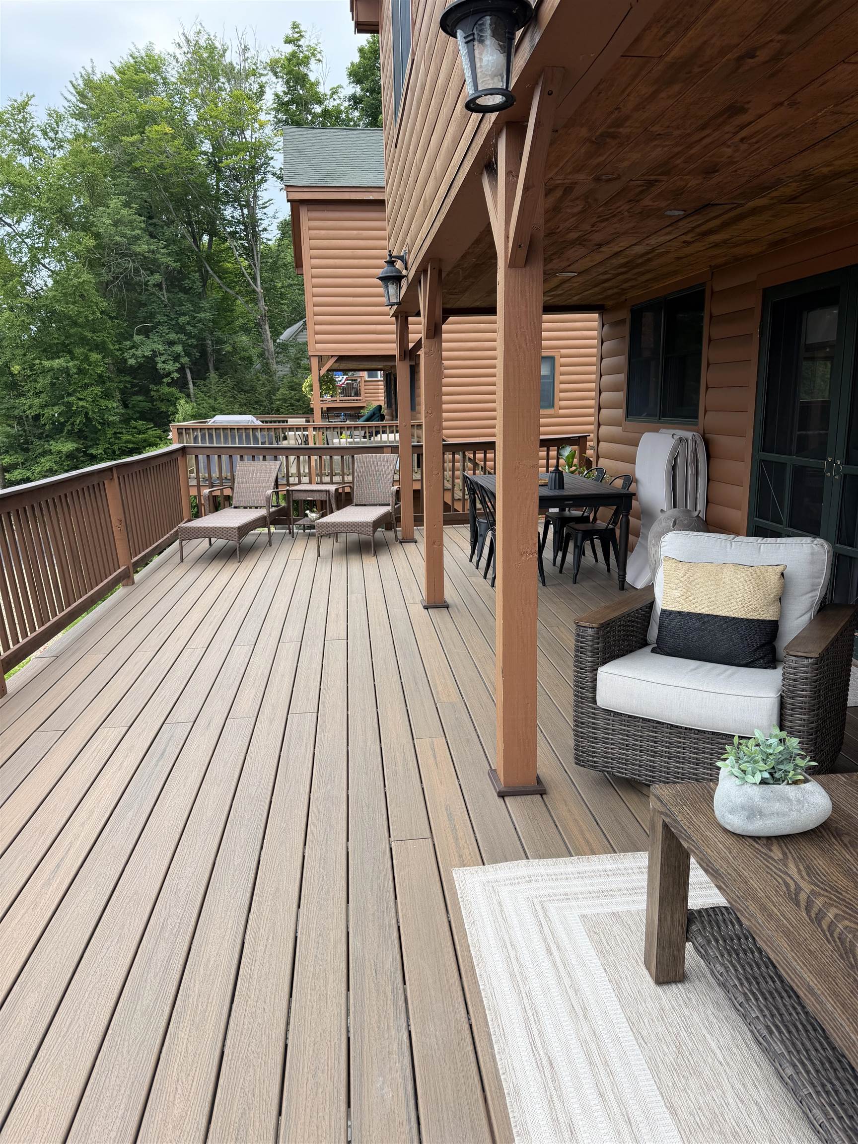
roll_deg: +0.9
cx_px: 429
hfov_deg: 56.8
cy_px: 572
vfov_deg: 71.6
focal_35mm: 24
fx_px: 793
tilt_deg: -12.4
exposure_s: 1/722
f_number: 1.78
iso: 80
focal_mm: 6.76
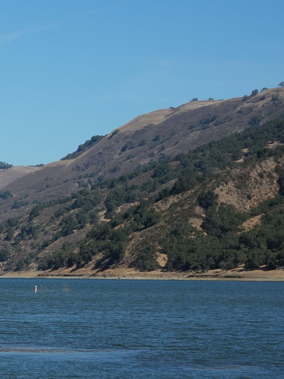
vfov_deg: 10.8
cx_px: -167
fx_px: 2002
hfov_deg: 7.9
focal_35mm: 183
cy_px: 269
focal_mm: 50
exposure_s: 1/2500
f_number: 4.5
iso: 250
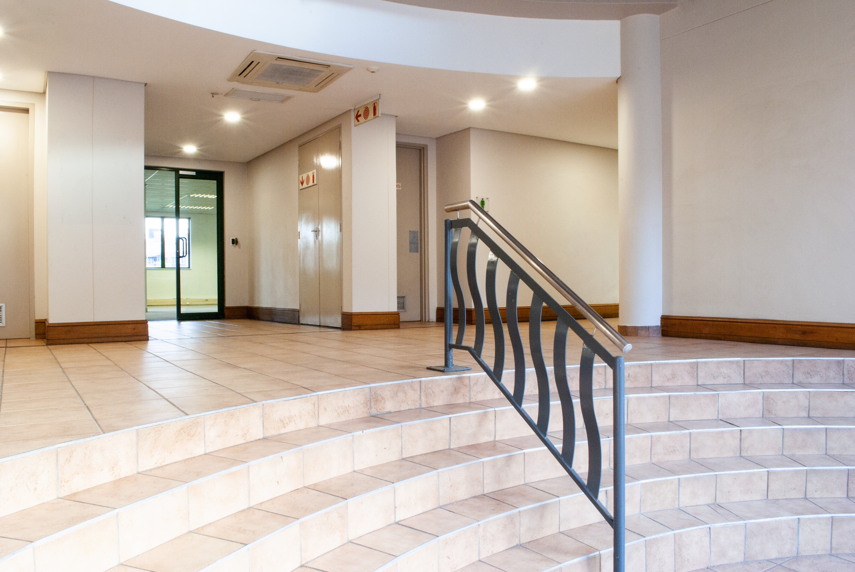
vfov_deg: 48.0
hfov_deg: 67.3
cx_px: 428
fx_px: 642
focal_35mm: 27
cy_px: 286
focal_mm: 18
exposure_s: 1/1.25
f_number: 22
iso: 100
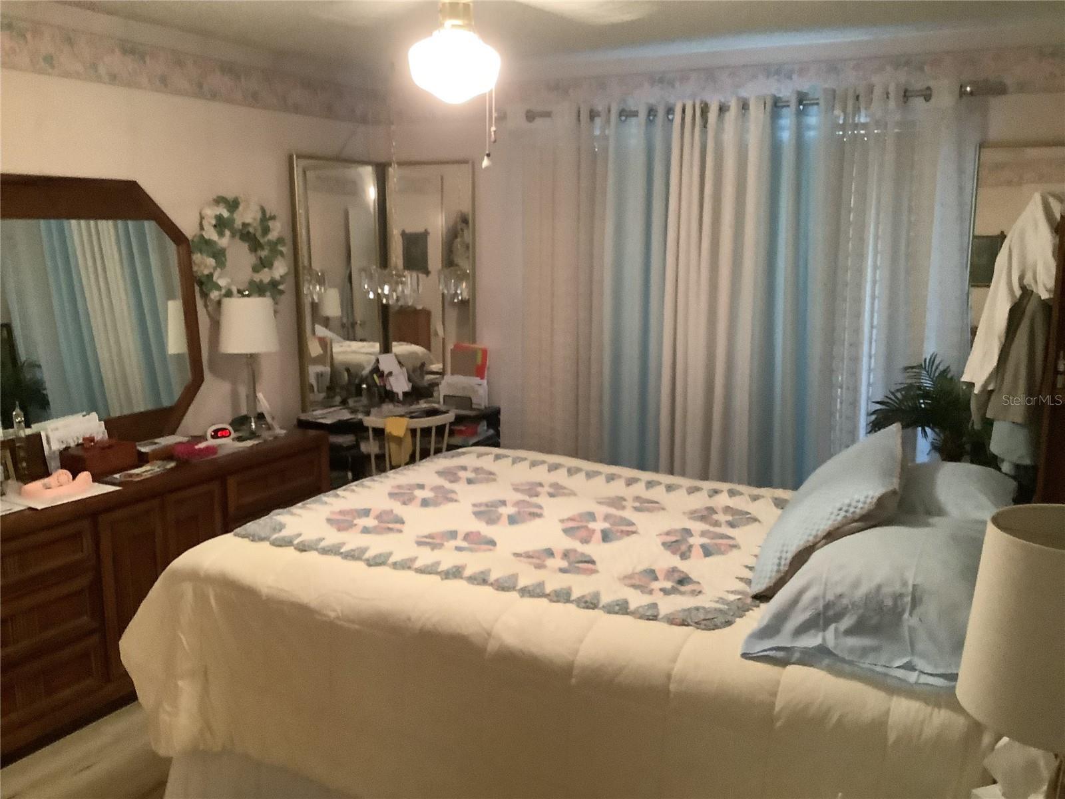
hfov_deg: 58.4
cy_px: 400
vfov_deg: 45.4
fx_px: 954
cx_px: 532
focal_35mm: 31
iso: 500
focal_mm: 3.3
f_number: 2.4
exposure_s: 1/30
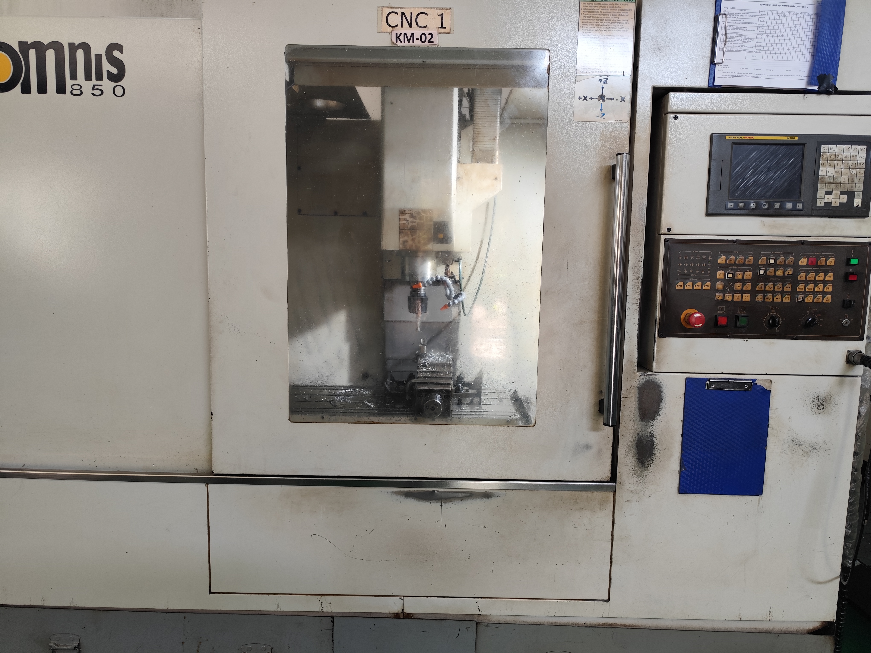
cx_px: 436
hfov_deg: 73.9
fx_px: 579
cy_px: 326
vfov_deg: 58.9
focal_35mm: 23
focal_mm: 6.14
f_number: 1.65
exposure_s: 1/100
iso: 200
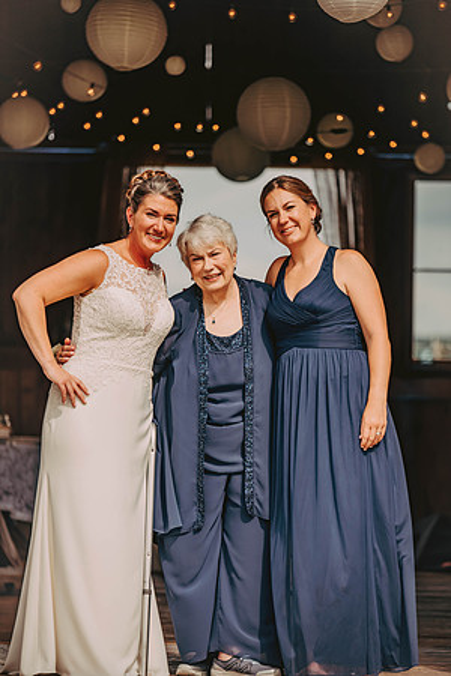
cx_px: 226
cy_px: 338
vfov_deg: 14.2
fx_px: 2725
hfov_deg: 9.5
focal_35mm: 145
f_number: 2.8
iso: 200
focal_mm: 145
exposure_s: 1/2500
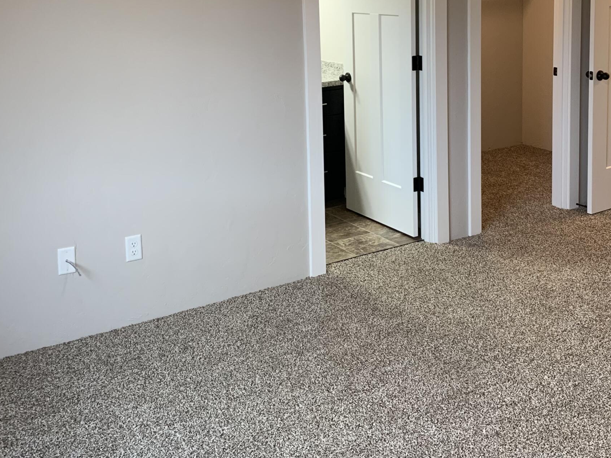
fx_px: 812
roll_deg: +0.7
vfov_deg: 30.7
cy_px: 92
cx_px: 353
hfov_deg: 41.1
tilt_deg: -8.6
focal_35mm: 46
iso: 125
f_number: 1.8
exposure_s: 1/60
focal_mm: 4.25
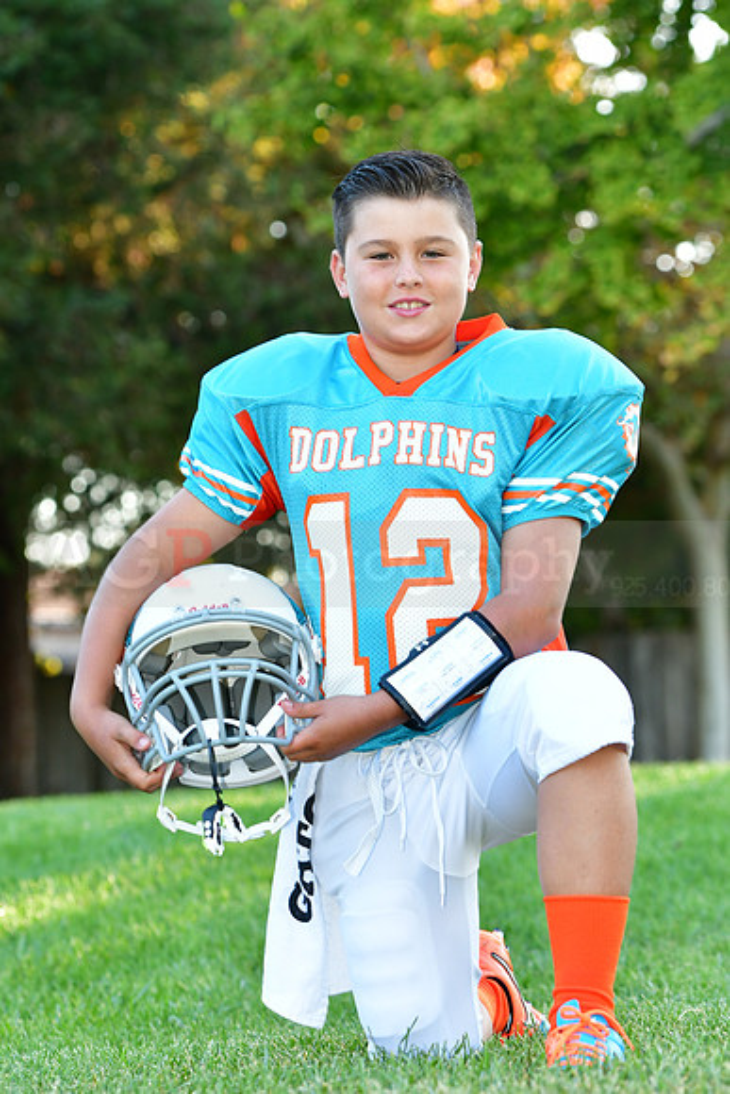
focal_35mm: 147
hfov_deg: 9.3
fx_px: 4468
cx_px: 365
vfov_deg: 14.0
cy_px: 547
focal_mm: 98
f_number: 4.5
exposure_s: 1/125
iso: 400
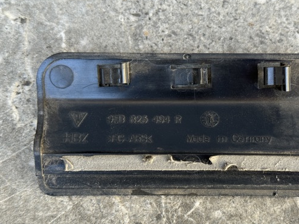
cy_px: 117
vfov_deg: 23.6
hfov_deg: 31.0
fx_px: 535
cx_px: 190
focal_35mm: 62
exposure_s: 1/73
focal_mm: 6.76
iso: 100
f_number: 1.78
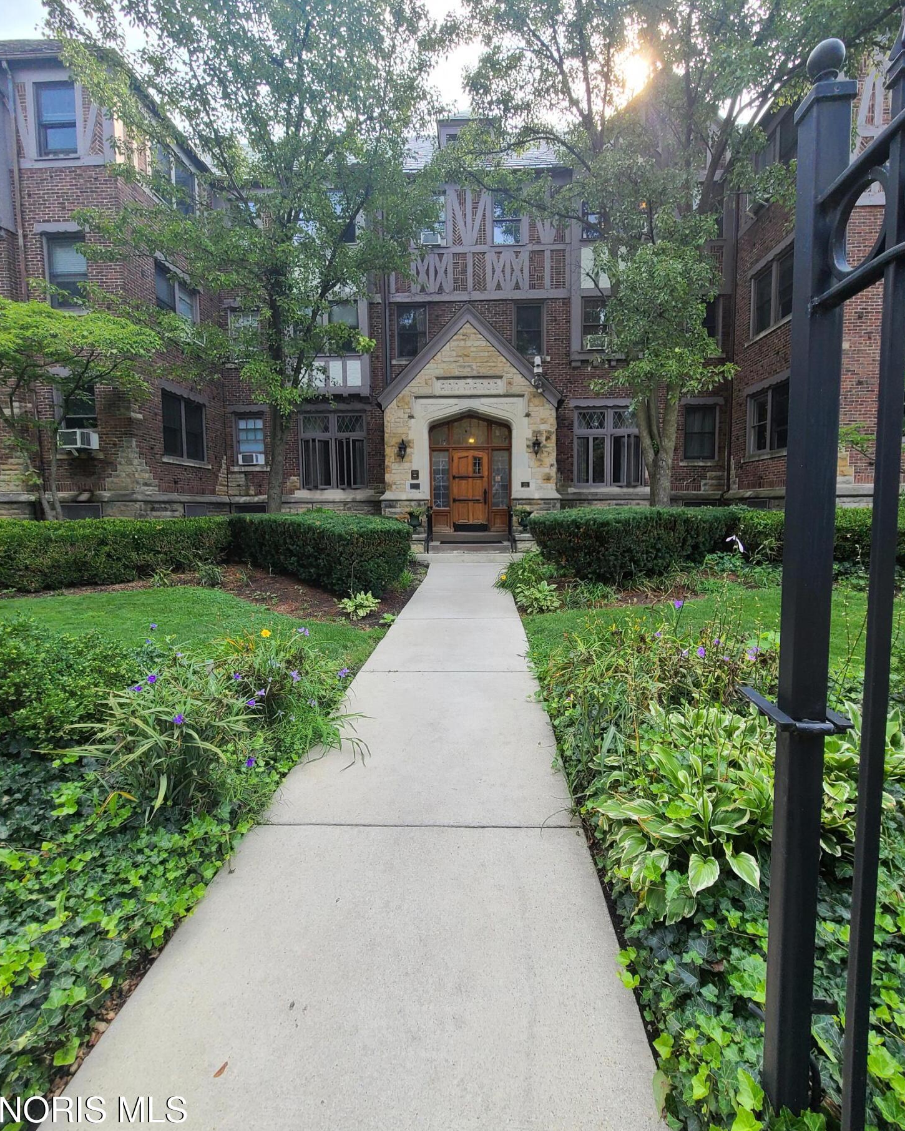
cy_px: 543
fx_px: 469
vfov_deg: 100.7
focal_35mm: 14
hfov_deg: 88.0
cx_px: 462
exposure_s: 1/358
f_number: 2.2
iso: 50
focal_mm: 2.2
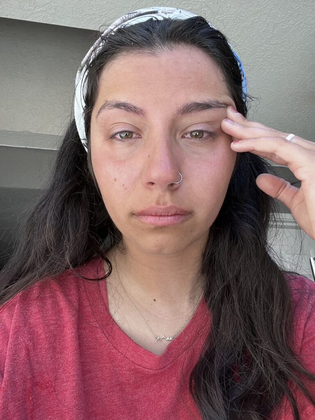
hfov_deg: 46.8
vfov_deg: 60.0
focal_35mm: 30
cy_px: 210
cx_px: 158
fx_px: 364
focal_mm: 2.71
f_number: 2.2
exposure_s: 1/121
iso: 40
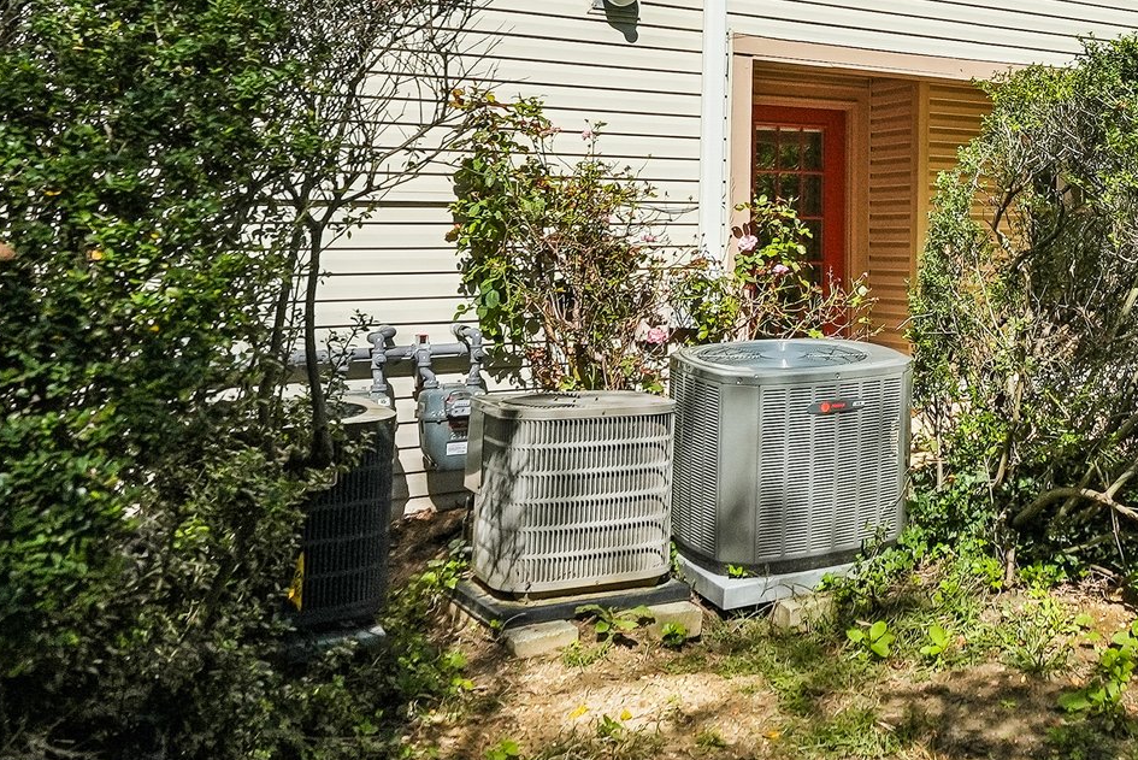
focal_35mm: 39
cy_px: -25
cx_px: 1065
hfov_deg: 43.9
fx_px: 1247
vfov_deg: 31.0
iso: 640
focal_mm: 18.2
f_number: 7.1
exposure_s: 1/2500
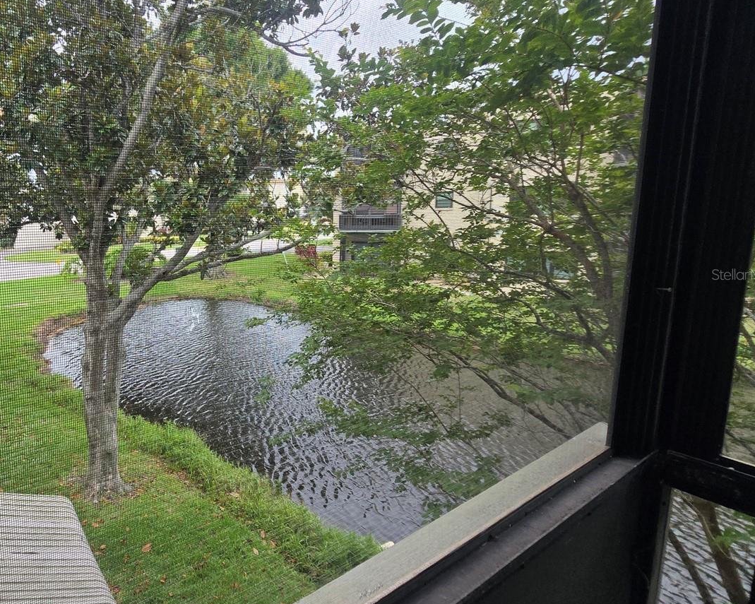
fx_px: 425
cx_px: 213
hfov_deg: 78.6
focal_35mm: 19
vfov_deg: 70.7
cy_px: 274
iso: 50
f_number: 2.2
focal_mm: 2.2
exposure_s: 1/746
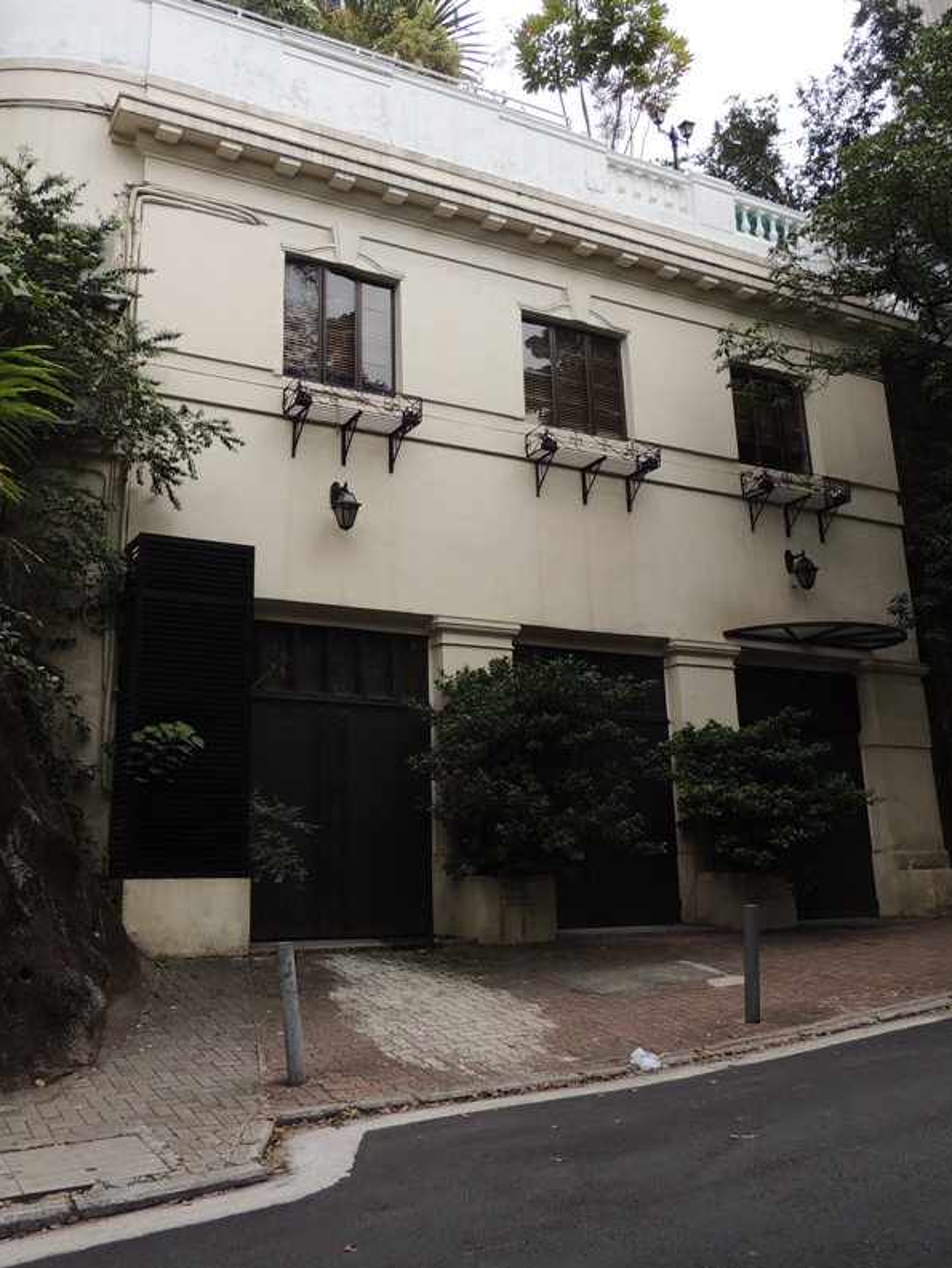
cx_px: 408
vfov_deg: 58.1
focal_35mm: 31
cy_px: 537
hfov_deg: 45.3
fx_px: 1136
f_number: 3
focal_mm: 4.3
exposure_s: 1/500
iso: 100
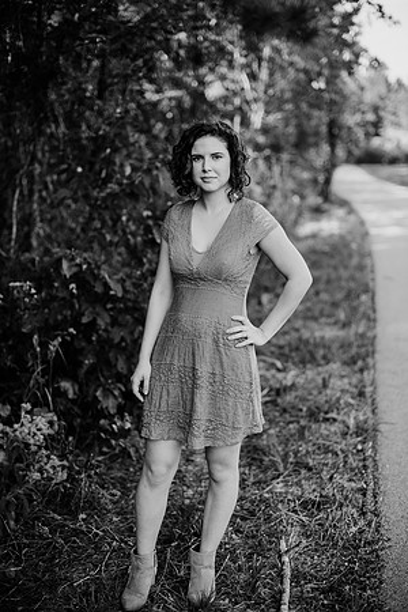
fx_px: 850
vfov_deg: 39.6
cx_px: 204
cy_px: 306
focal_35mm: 50
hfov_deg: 27.0
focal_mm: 50
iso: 200
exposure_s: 1/800
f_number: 2
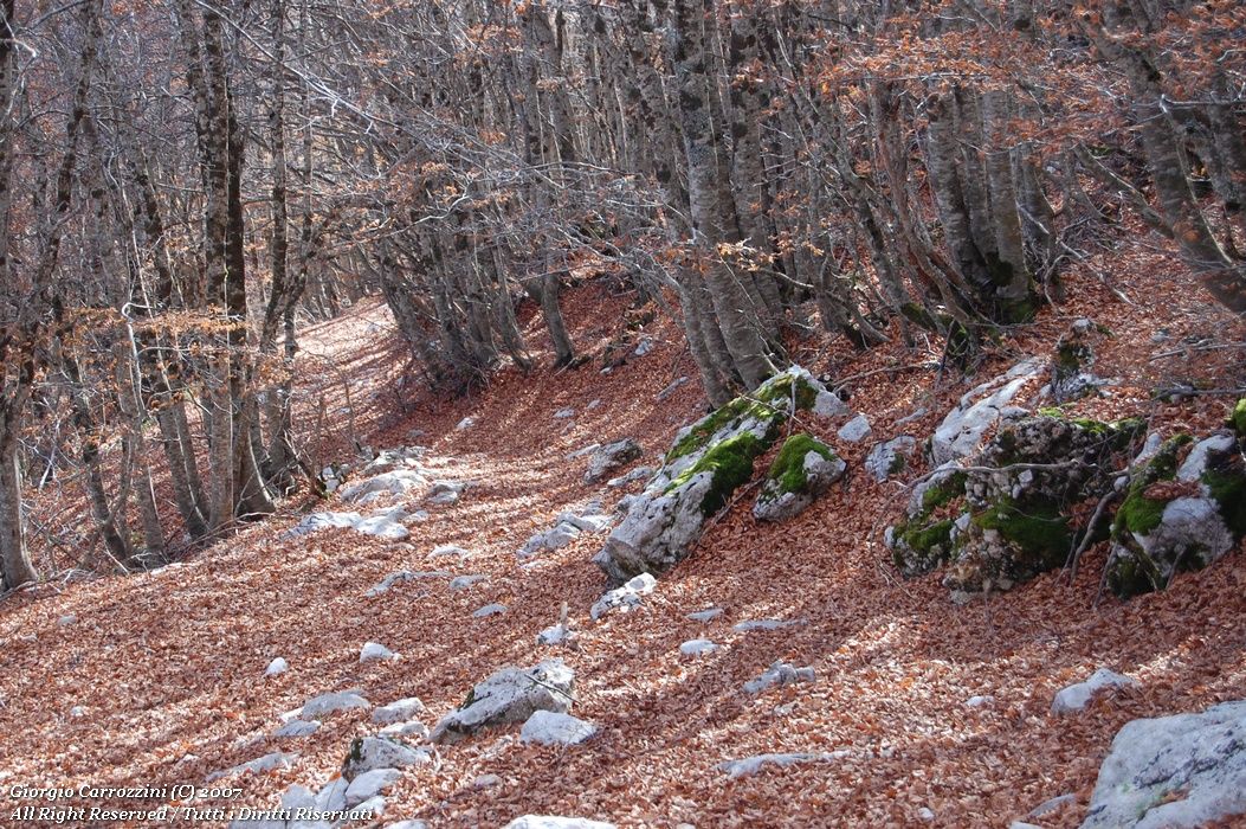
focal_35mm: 78
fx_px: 2697
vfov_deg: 17.5
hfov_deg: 26.0
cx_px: 623
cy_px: 414
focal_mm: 52
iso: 400
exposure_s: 1/100
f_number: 5.6
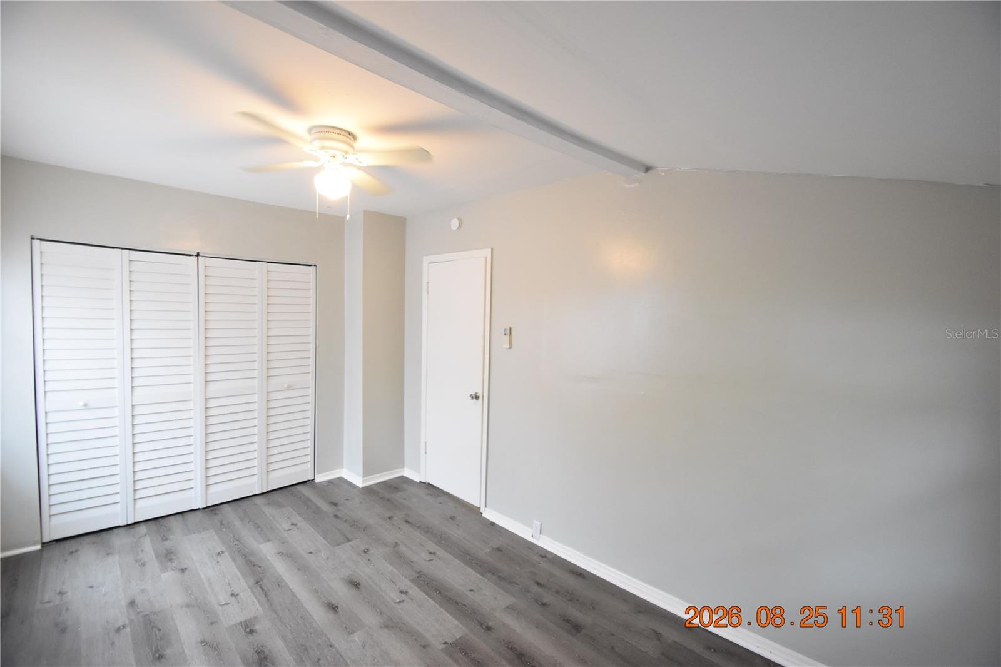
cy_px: 334
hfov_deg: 100.4
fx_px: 417
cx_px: 500
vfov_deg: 77.3
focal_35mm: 15
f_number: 3.5
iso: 2000
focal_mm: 10
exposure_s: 1/60
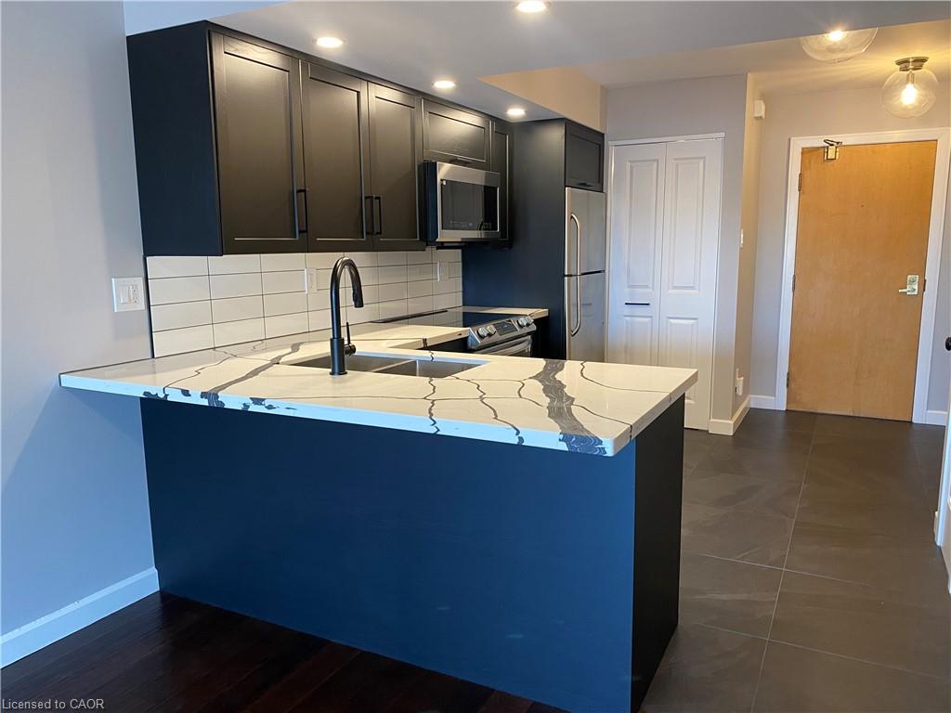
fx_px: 714
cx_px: 476
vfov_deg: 53.1
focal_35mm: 26
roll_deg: +0.4
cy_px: 356
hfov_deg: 67.3
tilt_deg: -9.0
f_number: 1.8
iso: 160
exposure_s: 1/60
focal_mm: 4.25
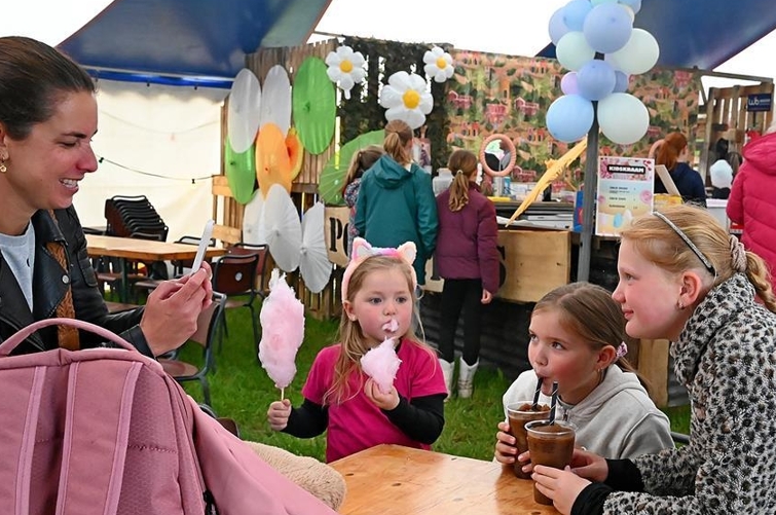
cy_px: 325
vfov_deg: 29.0
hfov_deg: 42.5
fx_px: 990
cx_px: 478
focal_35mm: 46
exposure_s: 1/320
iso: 12800
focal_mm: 35
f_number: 10
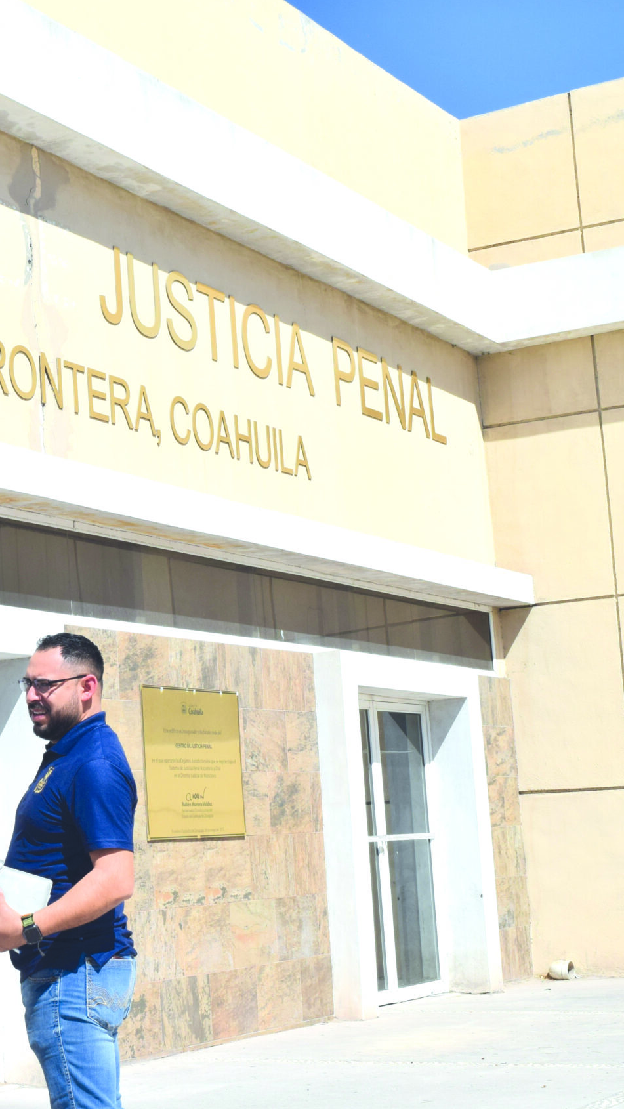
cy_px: 557
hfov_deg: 15.9
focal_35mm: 74
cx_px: -58
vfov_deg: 28.7
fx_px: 2170
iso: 200
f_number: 13
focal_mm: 31
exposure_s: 1/640
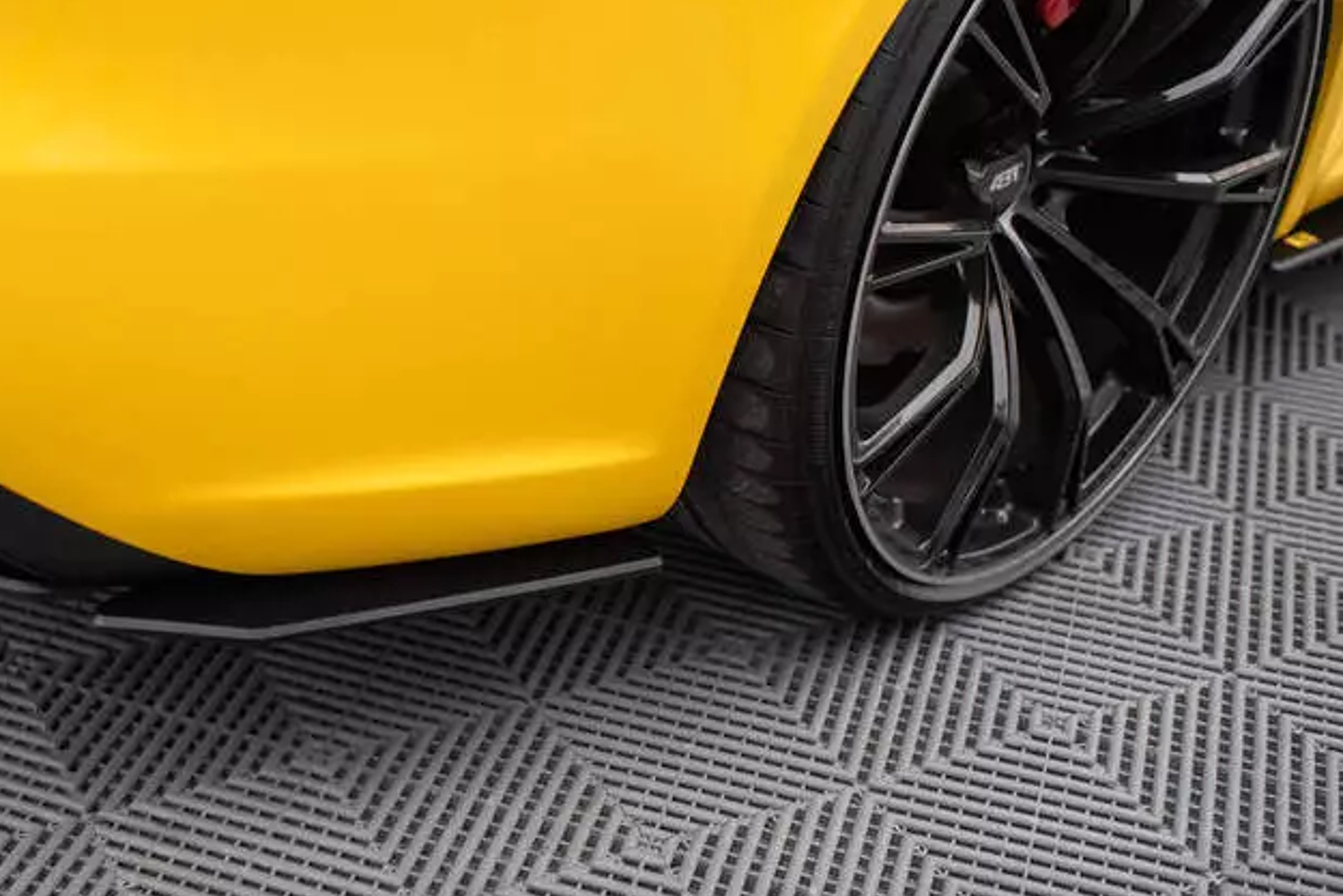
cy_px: 457
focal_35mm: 56
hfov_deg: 34.9
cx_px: 337
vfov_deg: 24.2
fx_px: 2089
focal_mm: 35
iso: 1000
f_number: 2.5
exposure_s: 1/100
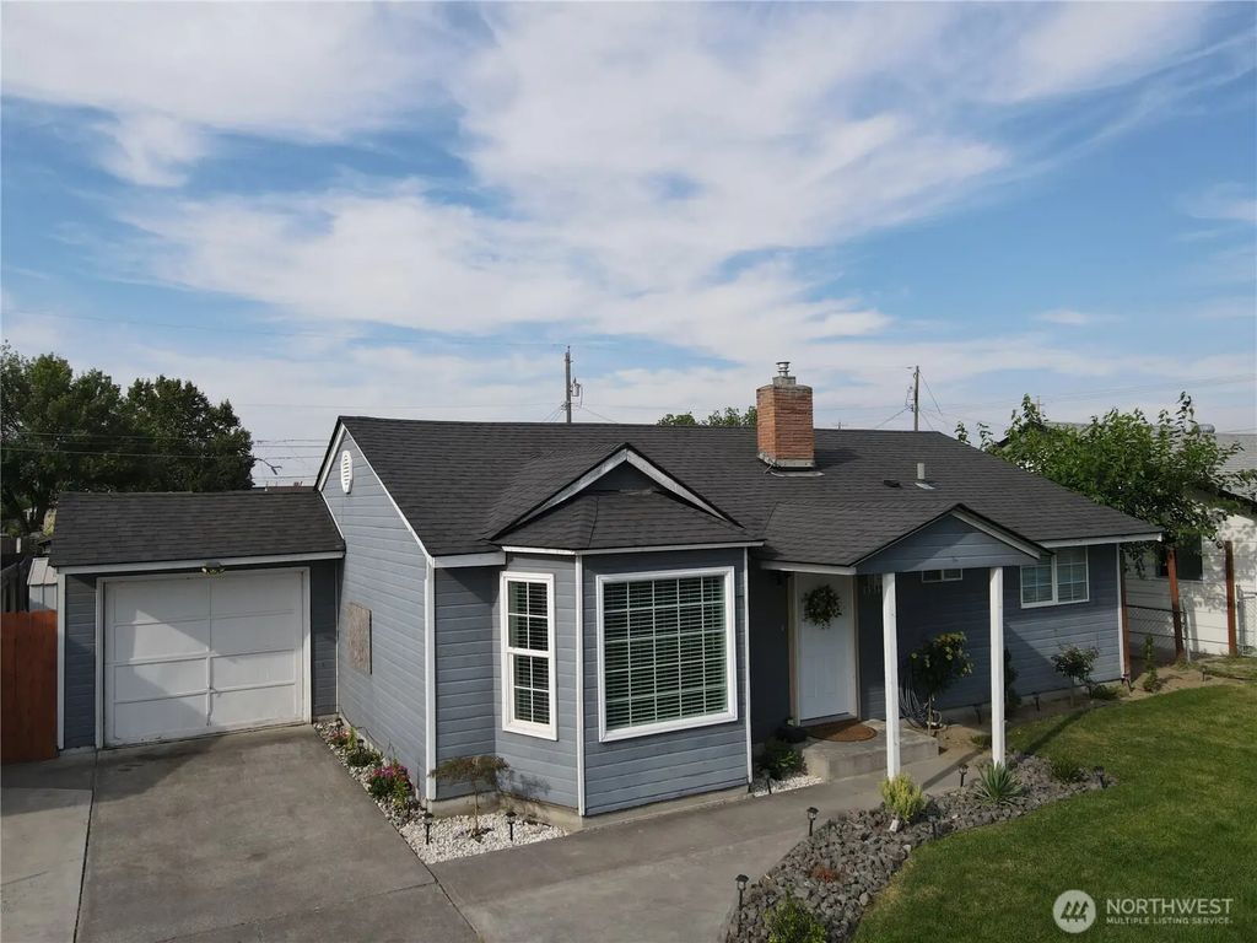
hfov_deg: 71.6
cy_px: 472
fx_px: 872
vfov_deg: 56.8
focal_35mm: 24
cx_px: 628
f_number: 2.8
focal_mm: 4.5
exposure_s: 1/725
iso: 110
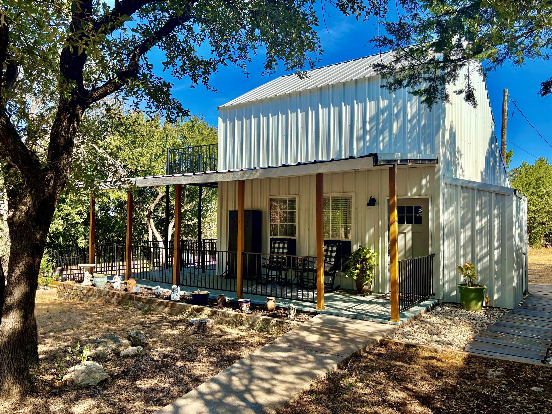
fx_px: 415
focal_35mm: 26
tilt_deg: +2.2
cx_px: 276
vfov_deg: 53.1
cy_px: 207
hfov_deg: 67.3
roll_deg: -1.2
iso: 50
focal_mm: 5.96
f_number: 1.6
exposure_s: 1/1399
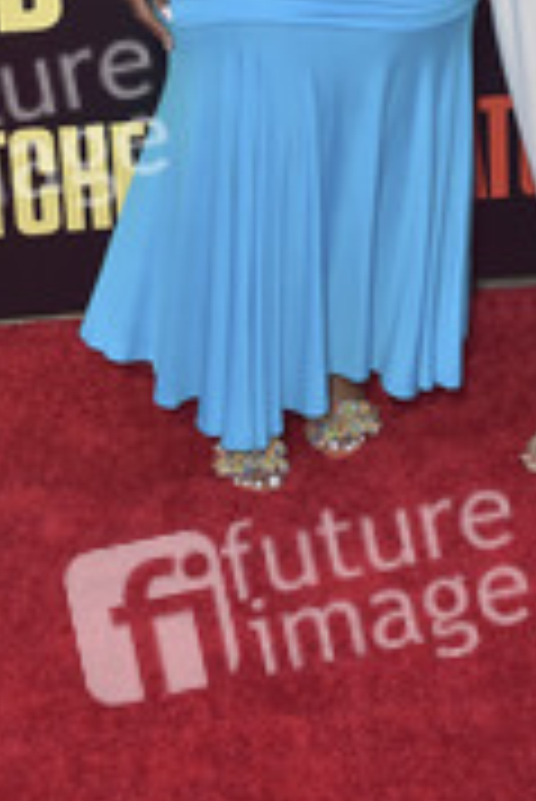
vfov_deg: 19.4
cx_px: 430
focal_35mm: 101
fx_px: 2251
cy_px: -76
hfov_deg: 13.5
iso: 500
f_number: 6.3
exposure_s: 1/320
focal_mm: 45
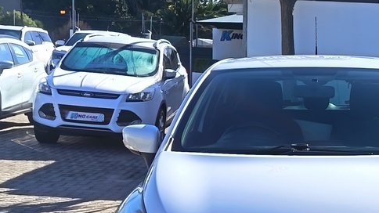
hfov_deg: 24.9
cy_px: 208
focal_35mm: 83
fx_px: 834
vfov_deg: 14.3
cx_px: 337
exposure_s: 1/571
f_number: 1.75
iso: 100
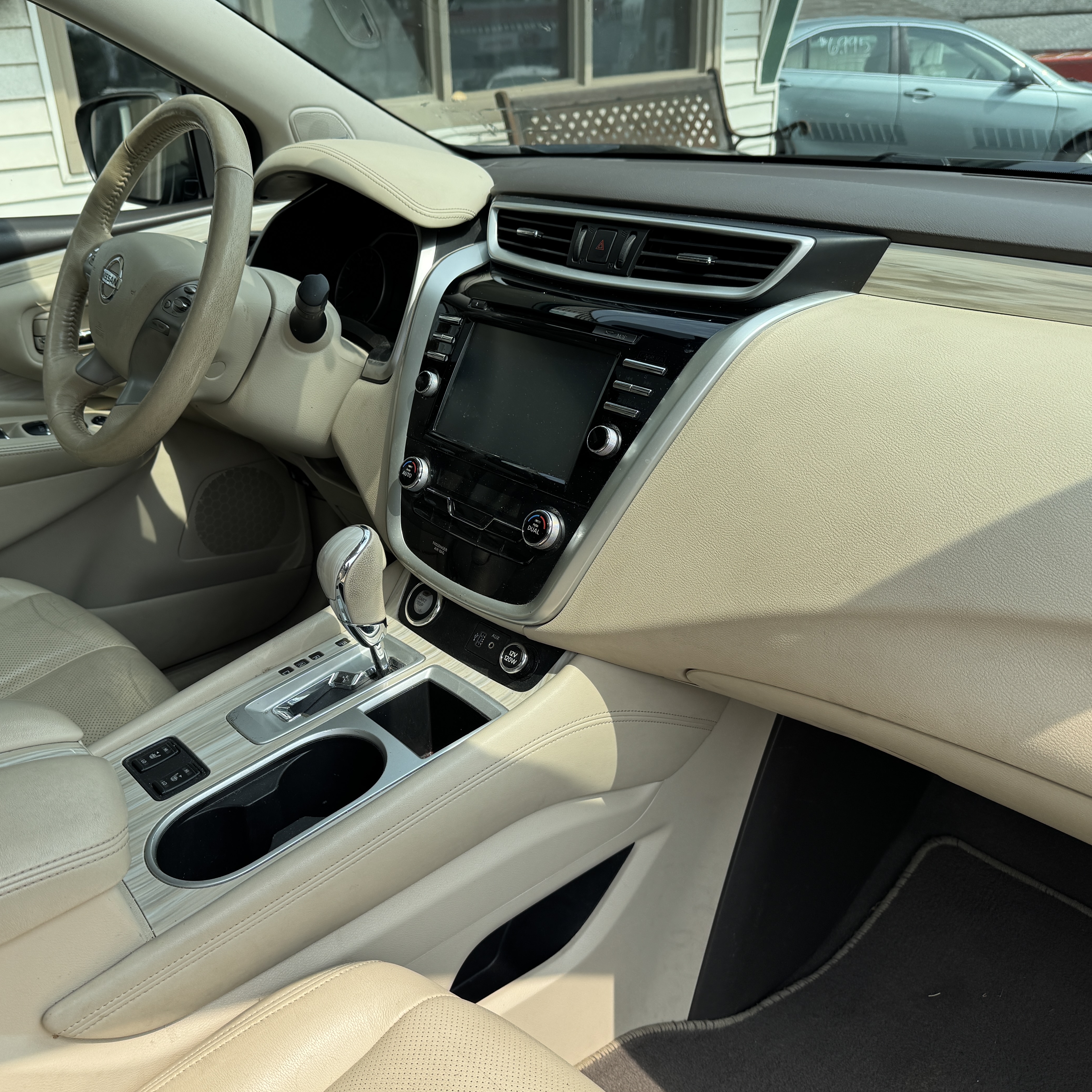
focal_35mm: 29
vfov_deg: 55.6
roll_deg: +1.4
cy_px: 553
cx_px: 439
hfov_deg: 55.2
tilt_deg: -28.2
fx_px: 1035
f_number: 1.78
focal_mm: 6.76
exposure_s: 1/2252
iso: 80
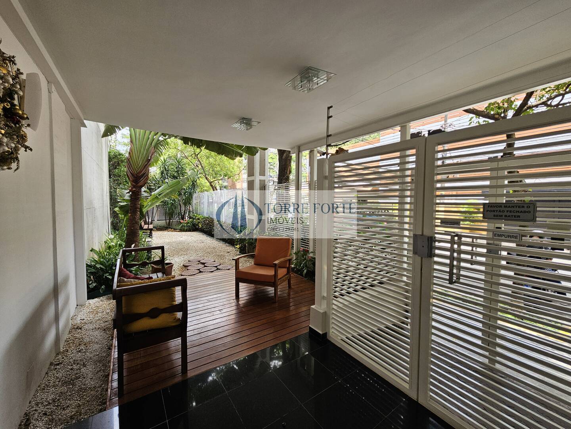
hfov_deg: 106.2
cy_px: 214
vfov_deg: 89.9
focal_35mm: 13
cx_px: 286
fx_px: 214
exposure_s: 1/142
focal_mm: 2.2
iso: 50
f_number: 2.2
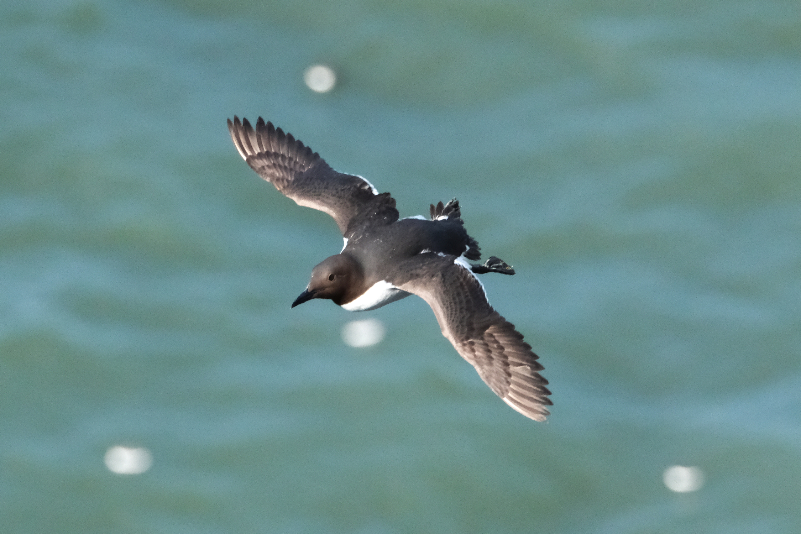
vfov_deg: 2.9
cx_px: 400
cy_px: 267
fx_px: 10546
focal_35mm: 474
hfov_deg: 4.3
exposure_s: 1/4000
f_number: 7.1
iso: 2000
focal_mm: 316.2
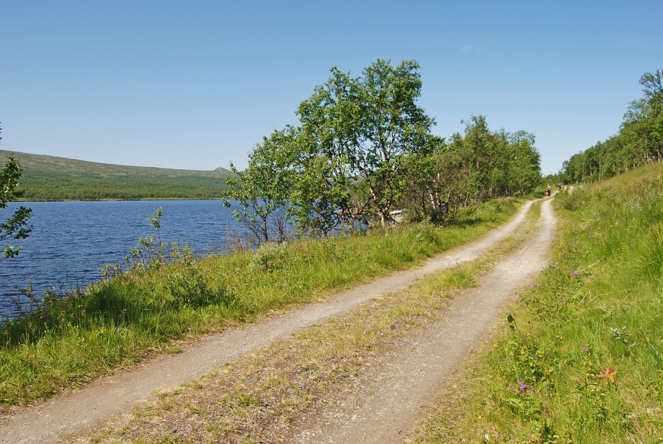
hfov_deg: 67.3
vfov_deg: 48.0
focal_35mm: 27
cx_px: 332
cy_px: 222
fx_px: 498
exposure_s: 1/200
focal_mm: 18
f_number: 7.1
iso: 100
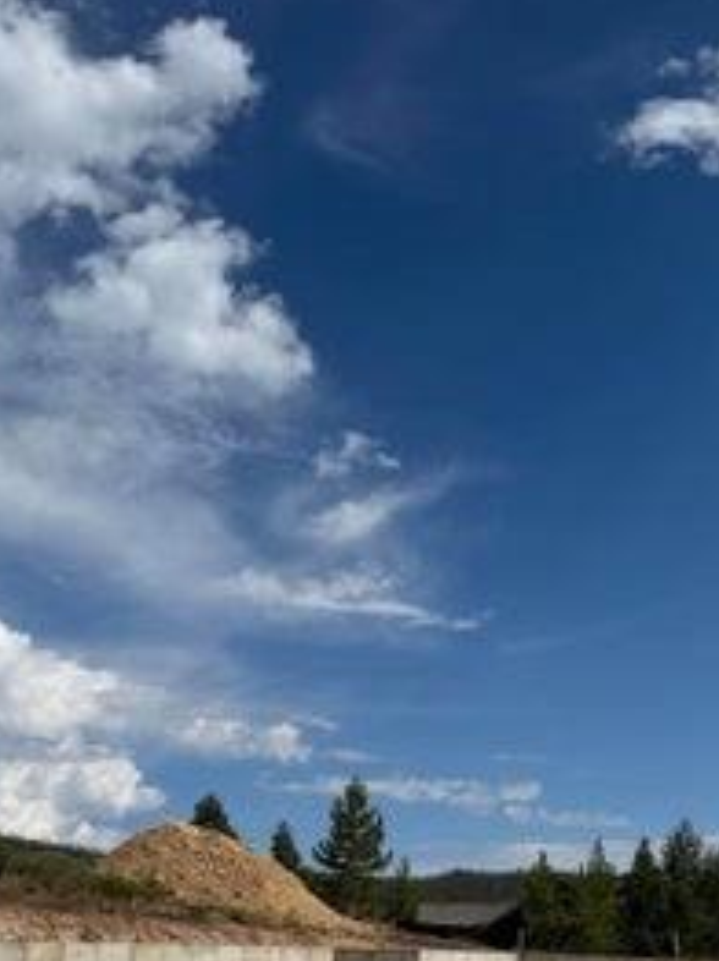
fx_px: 1221
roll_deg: -0.6
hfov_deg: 32.7
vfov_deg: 42.1
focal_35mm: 44
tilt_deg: +9.5
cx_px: 444
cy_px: 679
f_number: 1.78
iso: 80
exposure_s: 1/10417
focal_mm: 6.76
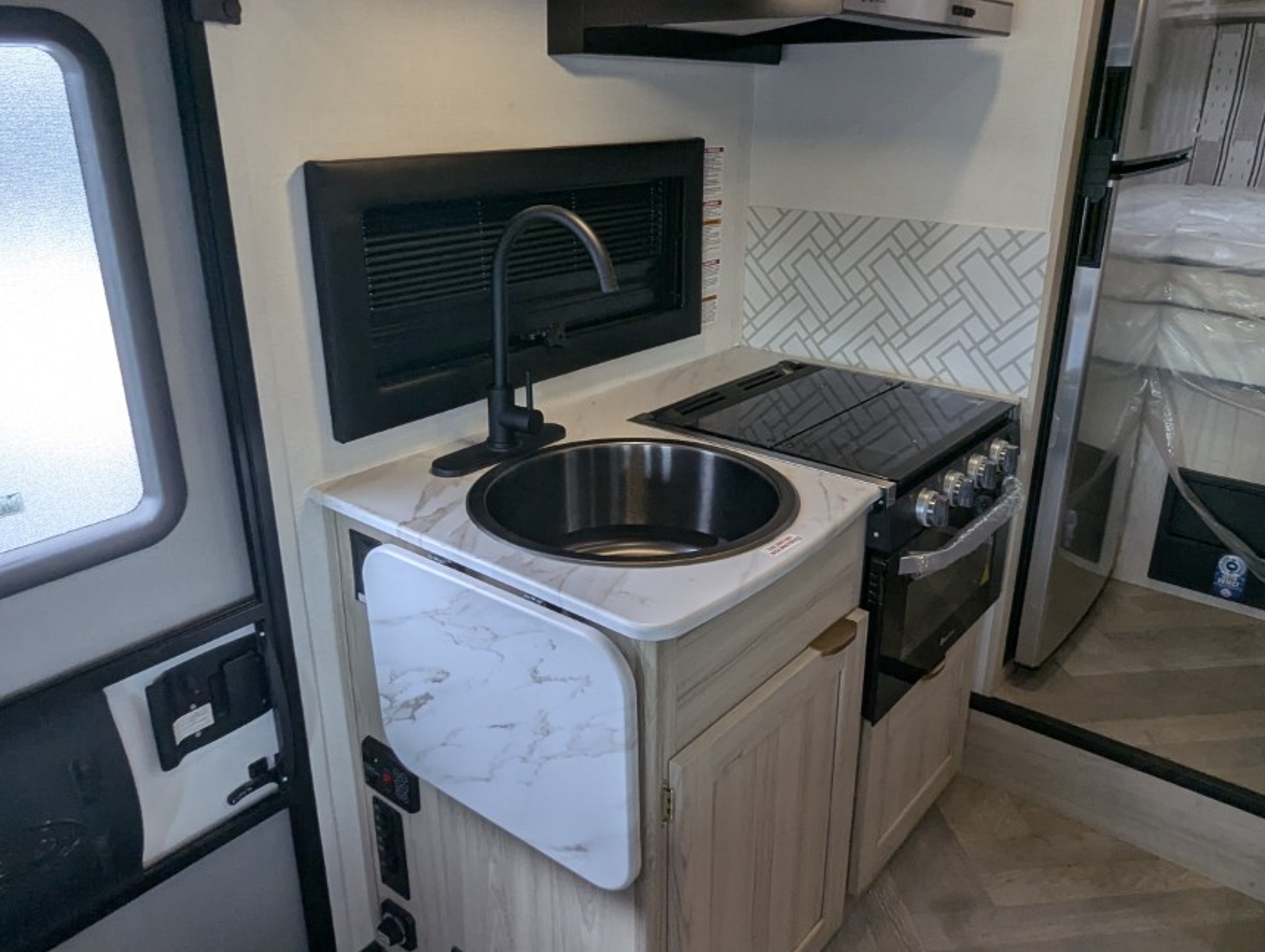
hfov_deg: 67.2
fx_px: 951
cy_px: 444
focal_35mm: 26
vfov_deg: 53.1
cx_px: 658
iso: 44
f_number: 2.2
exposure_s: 1/116
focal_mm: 2.35
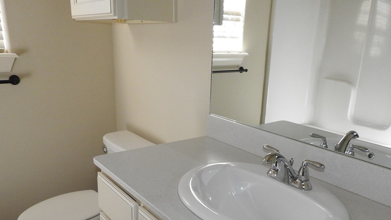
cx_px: 203
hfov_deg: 62.6
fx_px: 321
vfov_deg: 37.4
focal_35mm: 31
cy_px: 145
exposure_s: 1/100
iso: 400
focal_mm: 4.3
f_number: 3.3
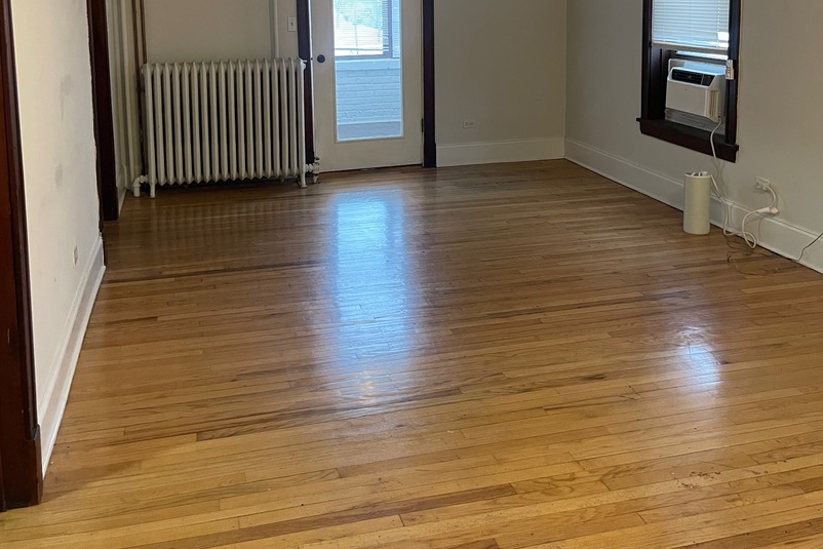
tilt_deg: -8.0
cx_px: 409
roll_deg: +1.0
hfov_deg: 54.4
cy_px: 88
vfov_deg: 36.2
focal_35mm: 35
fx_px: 800
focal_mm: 5.1
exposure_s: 1/60
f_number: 1.6
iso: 400
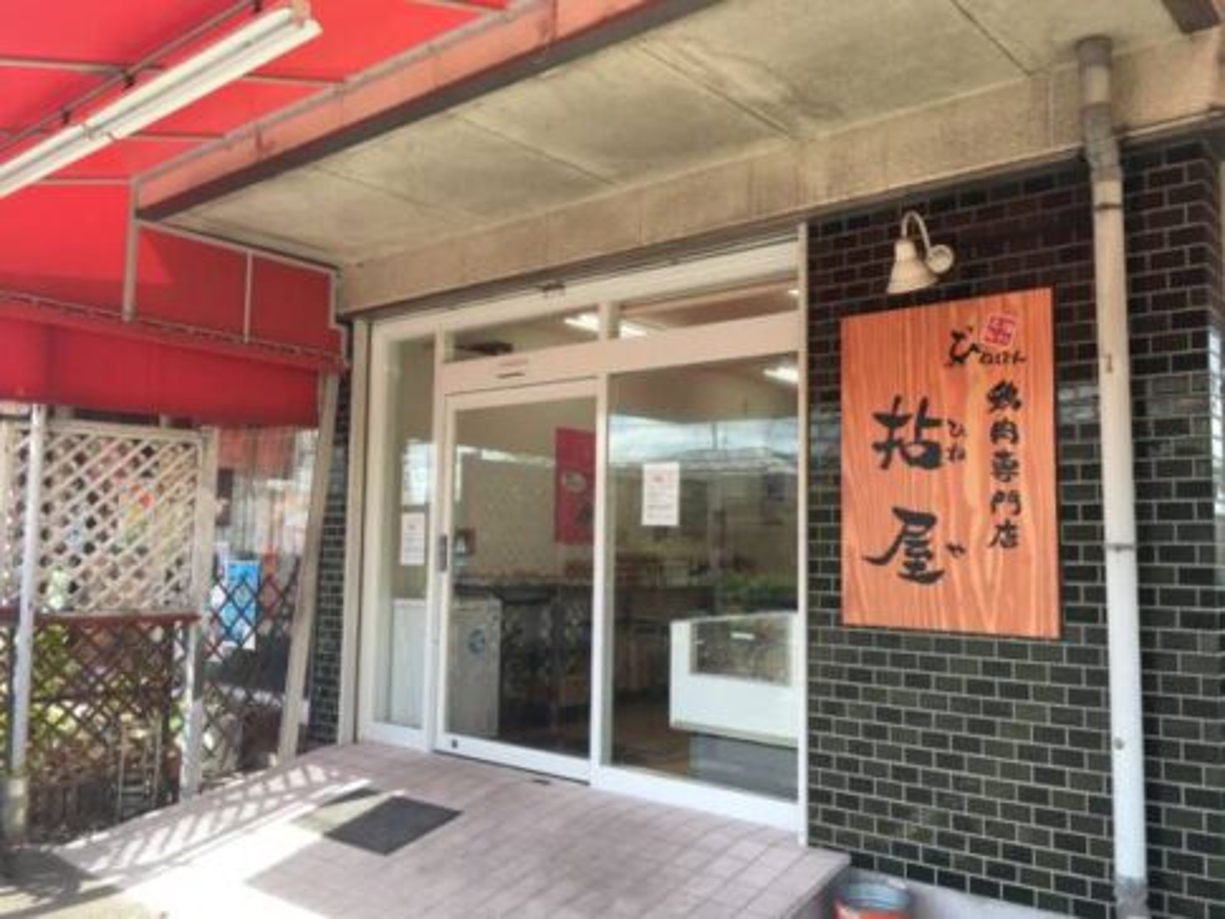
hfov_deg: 61.6
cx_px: 612
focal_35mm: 29
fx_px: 1027
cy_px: 460
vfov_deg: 48.2
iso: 25
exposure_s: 1/351
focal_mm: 4.15
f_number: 2.2
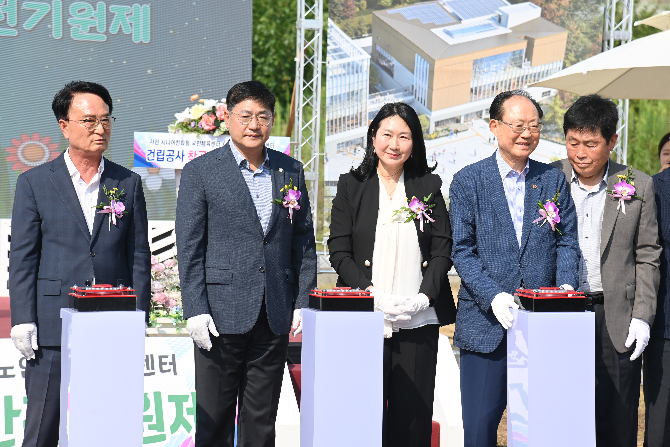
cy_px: 224
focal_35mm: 120
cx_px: 335
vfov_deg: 11.4
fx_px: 2233
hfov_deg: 17.1
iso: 200
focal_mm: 120
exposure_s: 1/500
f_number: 7.1
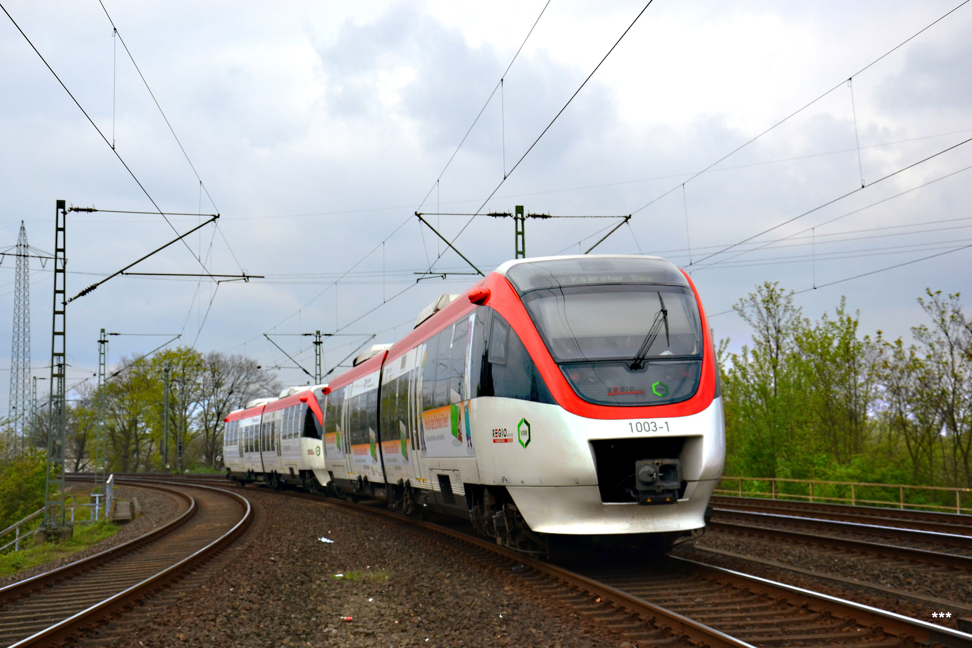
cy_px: 324
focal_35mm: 48
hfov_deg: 41.1
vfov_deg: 28.1
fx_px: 1296
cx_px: 486
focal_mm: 32
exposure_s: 1/1600
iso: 400
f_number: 6.3
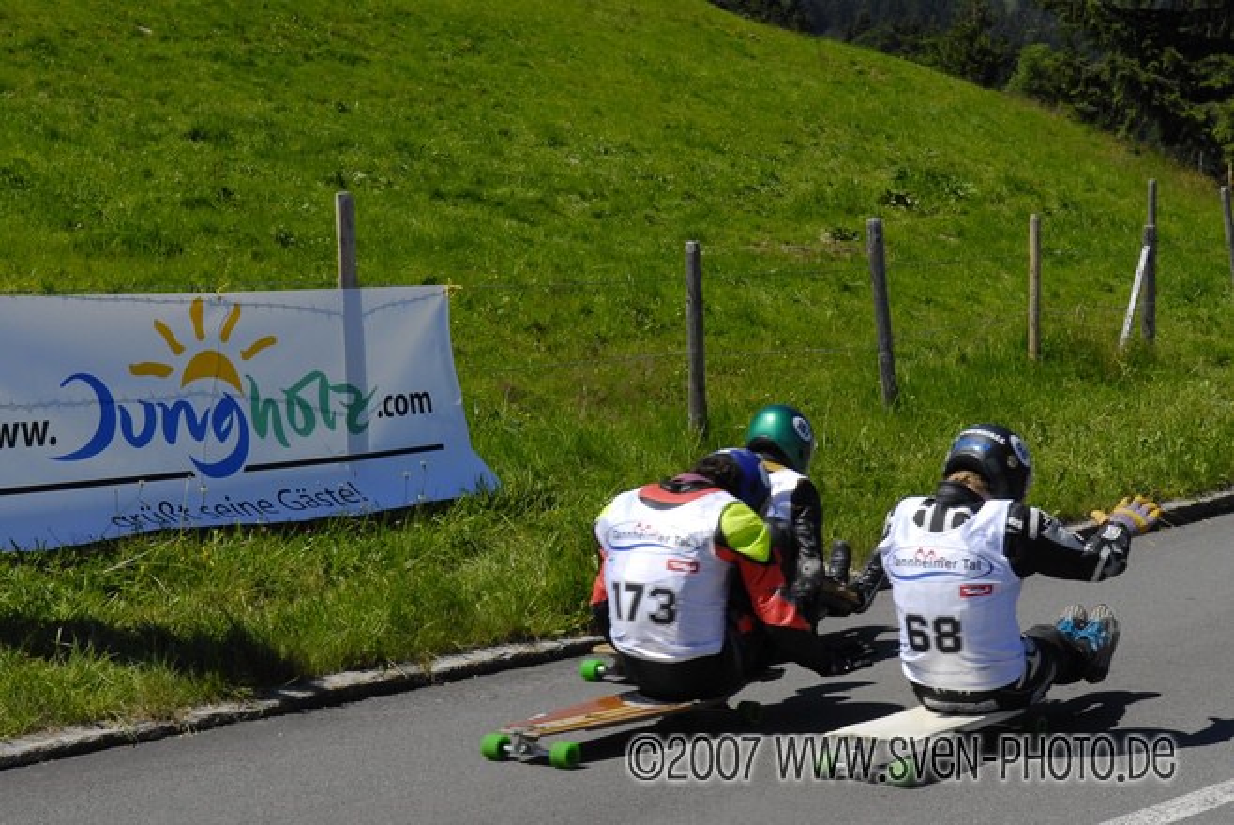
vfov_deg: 16.6
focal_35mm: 82
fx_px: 2830
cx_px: 617
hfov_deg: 24.6
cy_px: 412
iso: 200
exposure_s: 1/320
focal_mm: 55
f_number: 10
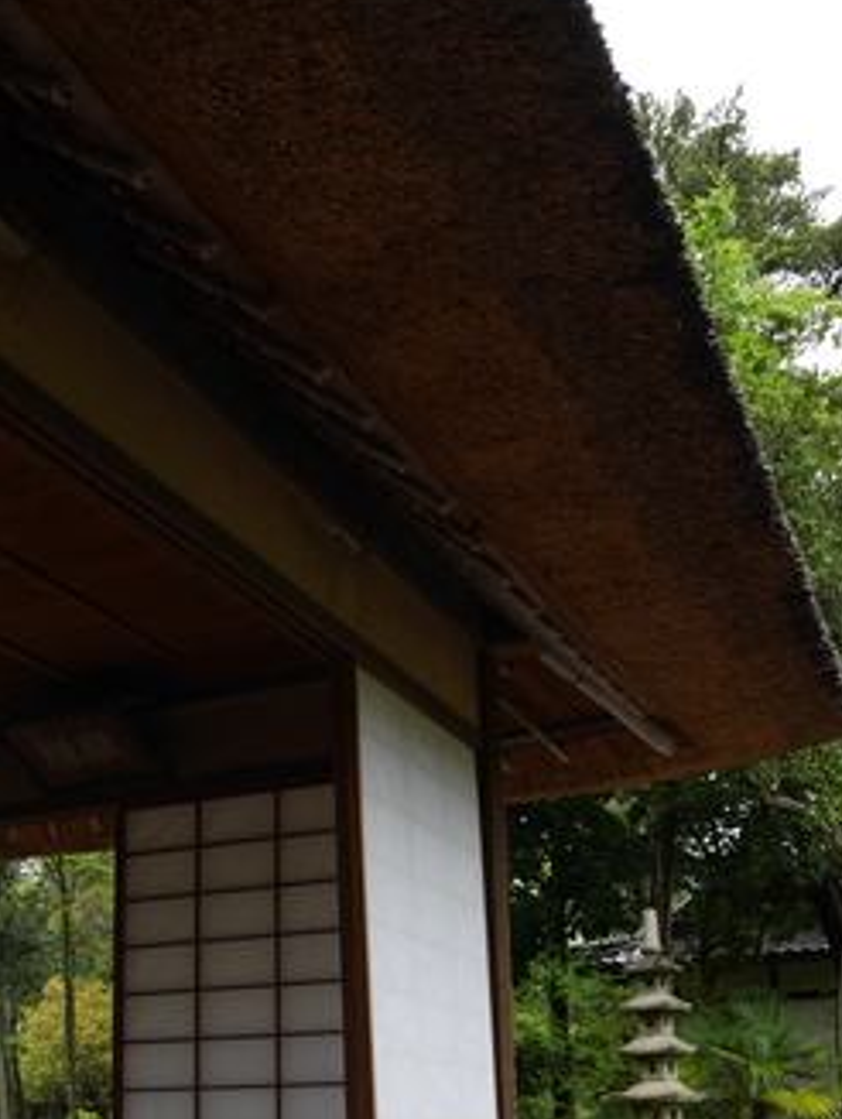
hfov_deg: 32.4
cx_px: 217
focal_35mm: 44
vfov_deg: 40.8
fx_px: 1424
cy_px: 921
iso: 200
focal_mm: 12
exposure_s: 1/125
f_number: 3.5
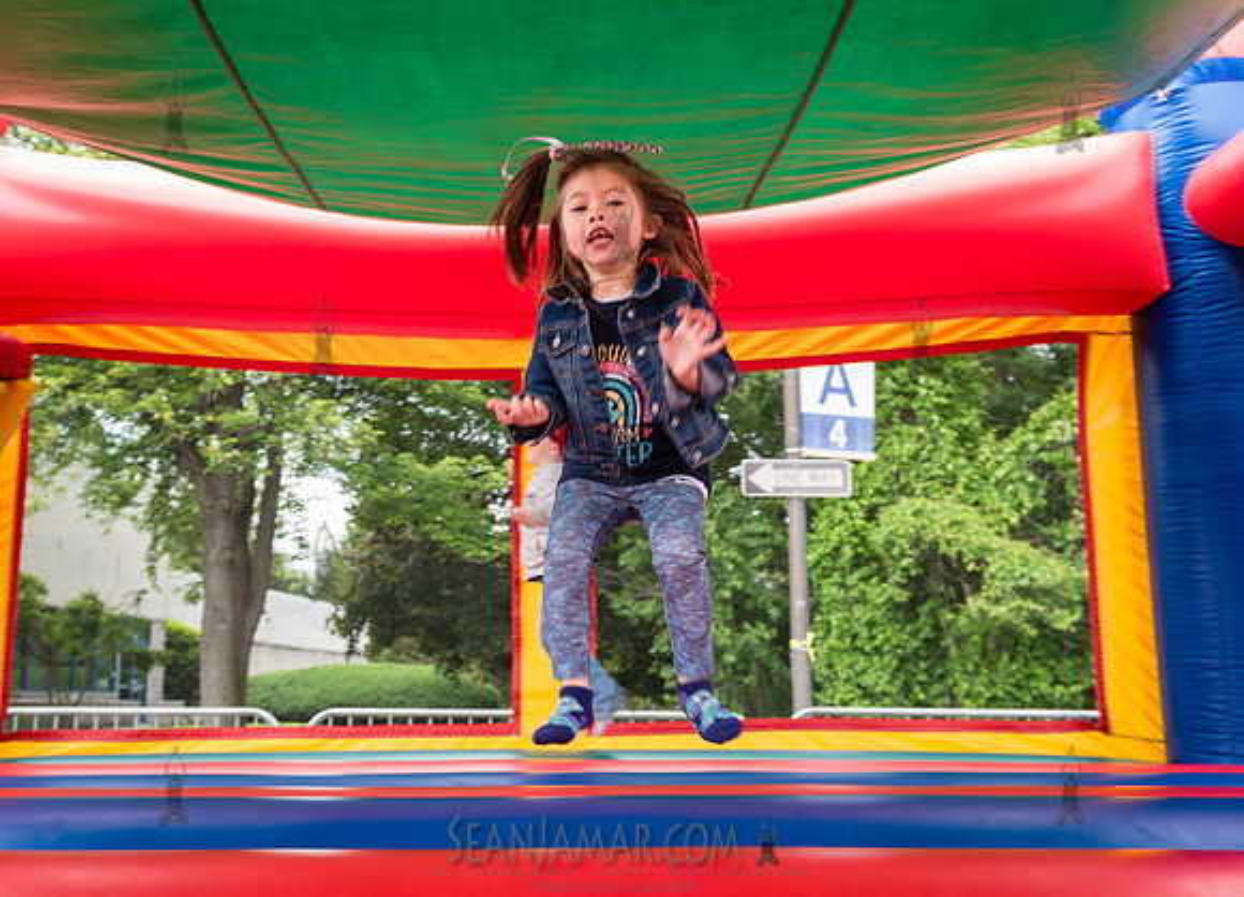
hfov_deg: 49.0
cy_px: 450
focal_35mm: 38
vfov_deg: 36.5
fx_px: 1361
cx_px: 553
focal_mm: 35
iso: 400
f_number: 4
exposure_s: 1/100
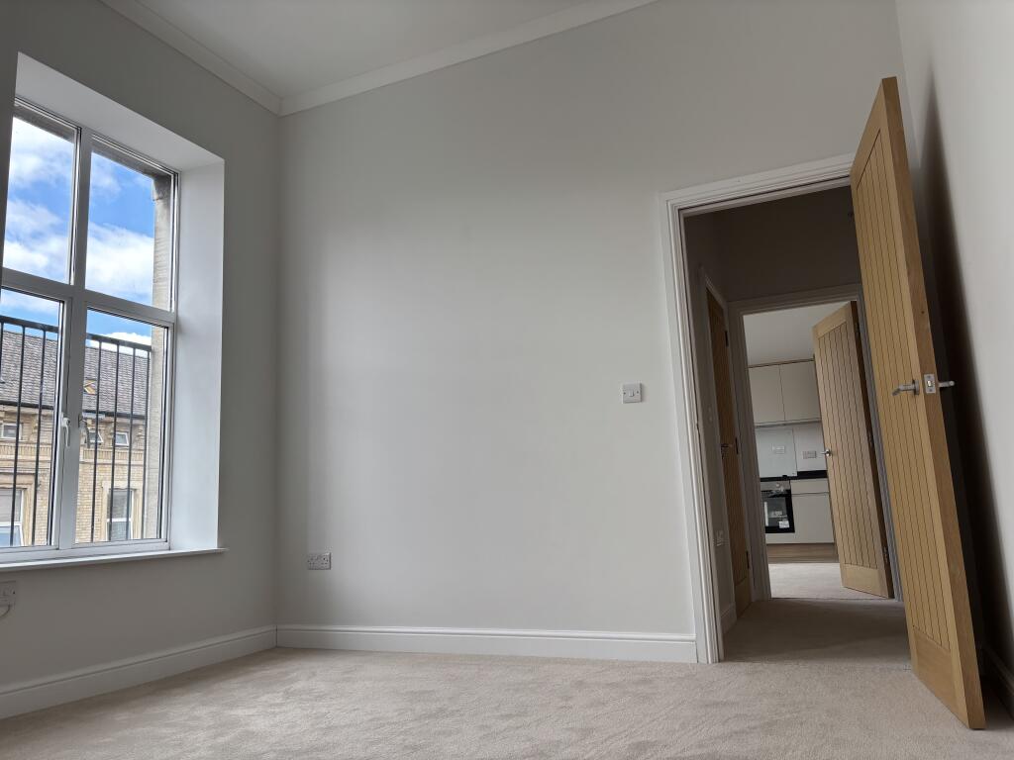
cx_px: 507
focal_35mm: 26
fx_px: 762
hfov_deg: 67.3
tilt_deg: +11.6
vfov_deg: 53.1
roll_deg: +2.3
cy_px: 380
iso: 40
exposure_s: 1/213
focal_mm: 5.96
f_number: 1.6
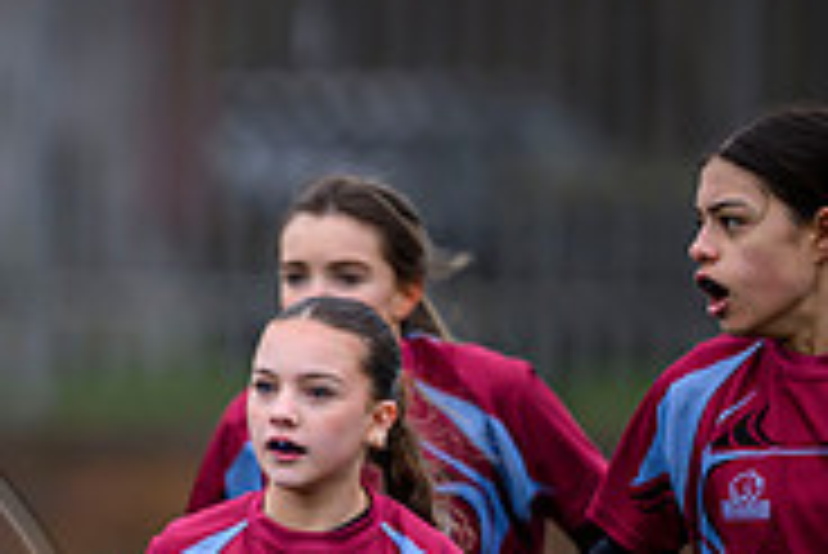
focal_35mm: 1263
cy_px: 772
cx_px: -351
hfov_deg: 1.6
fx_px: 29071
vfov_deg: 1.1
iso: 500
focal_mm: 400
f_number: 3.5
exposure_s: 1/1250
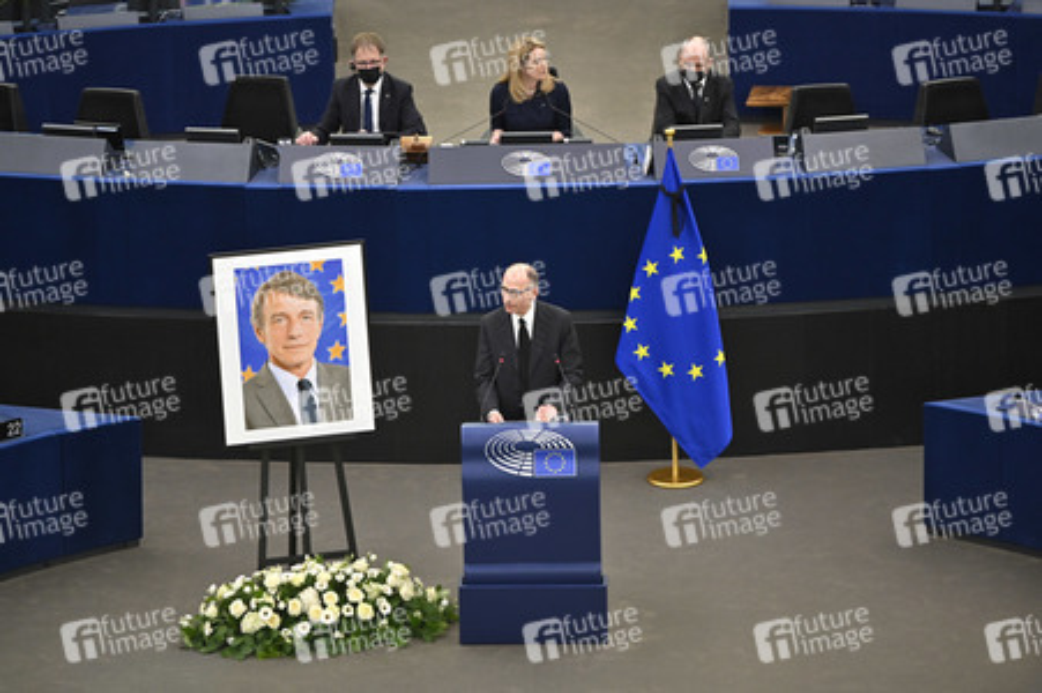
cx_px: 521
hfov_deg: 10.3
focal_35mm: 200
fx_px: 5784
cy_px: 346
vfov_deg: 6.9
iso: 1000
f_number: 2.8
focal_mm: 200
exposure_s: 1/400
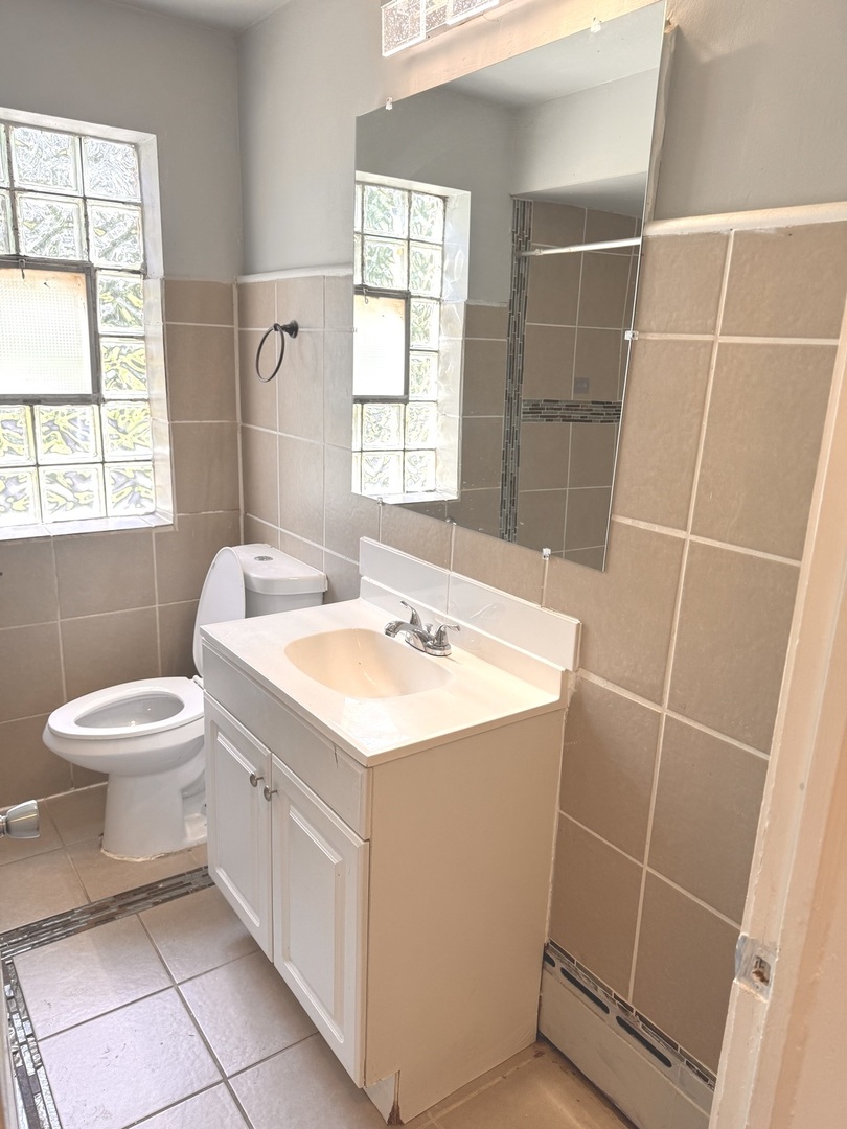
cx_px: 424
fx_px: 783
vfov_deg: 71.6
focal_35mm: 24
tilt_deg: -15.6
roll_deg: -2.5
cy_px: 564
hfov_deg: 56.8
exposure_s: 1/120
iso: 80
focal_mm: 6.76
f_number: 1.78
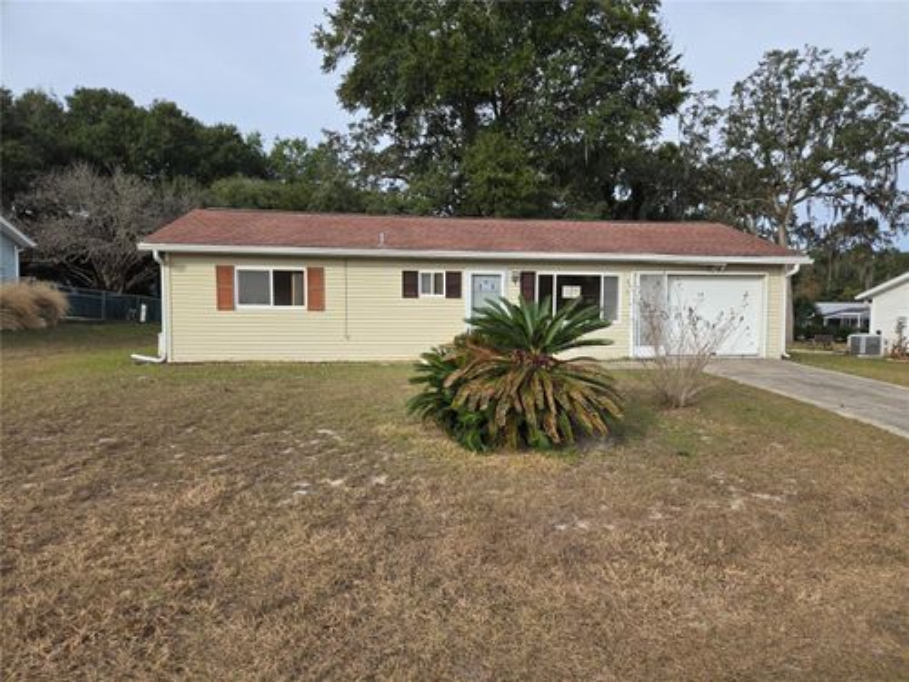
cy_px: 341
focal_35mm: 23
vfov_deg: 58.9
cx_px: 454
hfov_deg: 73.9
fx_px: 604
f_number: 1.8
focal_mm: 5.4
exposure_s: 1/994
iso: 25
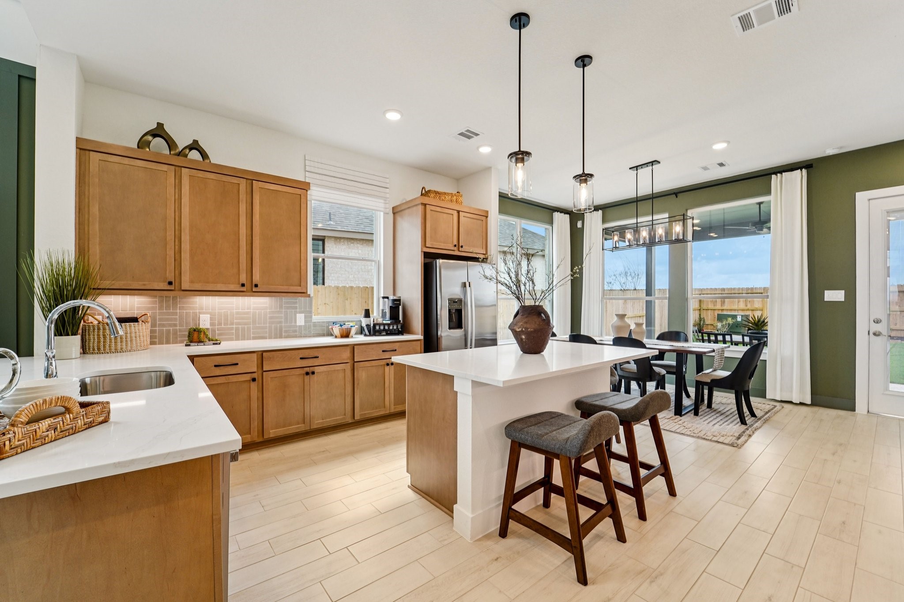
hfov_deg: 104.3
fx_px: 352
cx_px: 452
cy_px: 301
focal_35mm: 14
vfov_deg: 81.2
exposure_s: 1/100
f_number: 8
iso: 500
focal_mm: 14
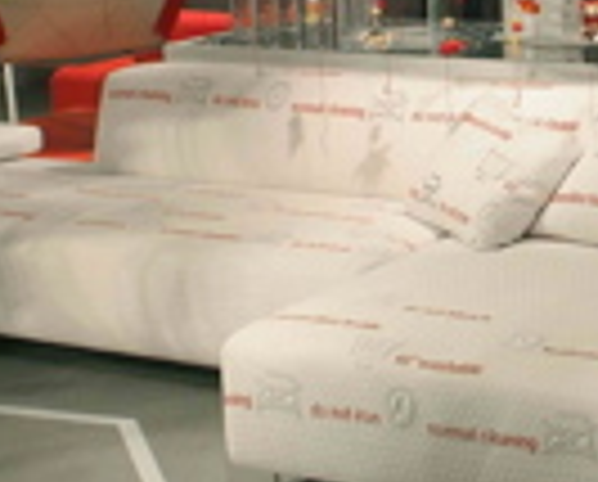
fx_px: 1685
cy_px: 83
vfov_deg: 16.1
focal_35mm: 95
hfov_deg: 19.2
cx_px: 668
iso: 800
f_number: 6.7
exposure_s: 1/30
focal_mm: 20
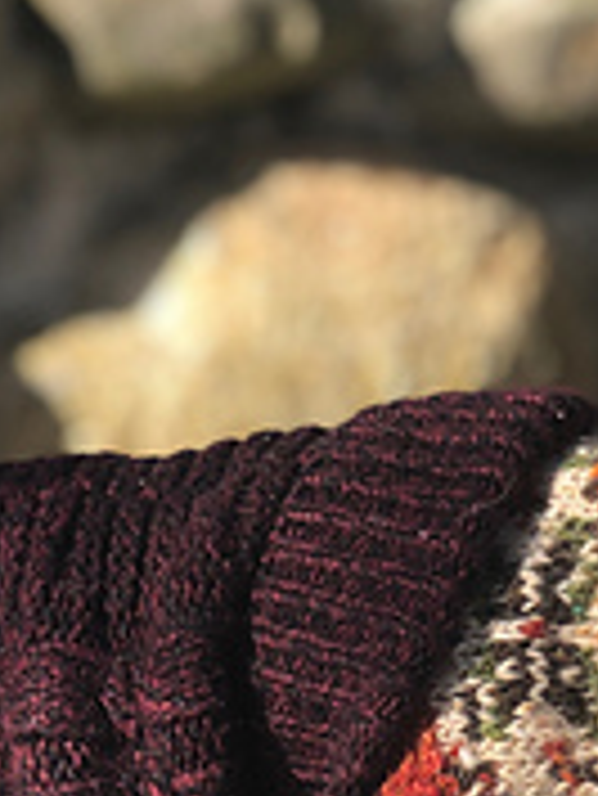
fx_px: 4325
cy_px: 1309
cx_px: 589
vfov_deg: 10.1
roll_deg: +1.6
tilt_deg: -10.6
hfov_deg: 7.9
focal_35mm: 188
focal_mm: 6
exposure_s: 1/366
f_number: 2.4
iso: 16
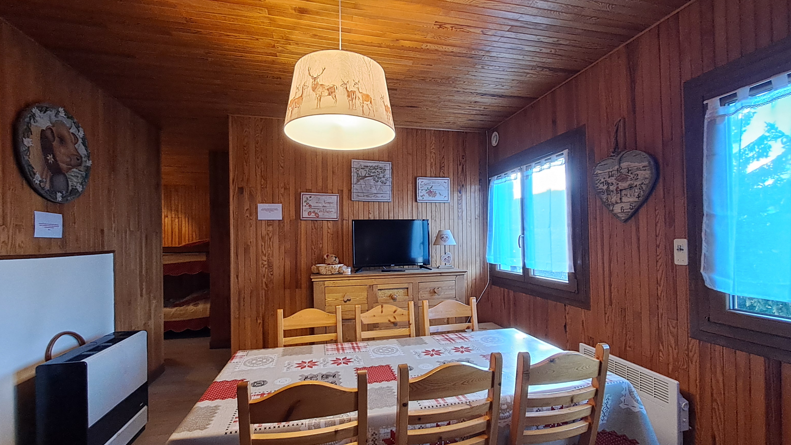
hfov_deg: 103.0
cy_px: 249
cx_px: 400
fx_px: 315
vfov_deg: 70.3
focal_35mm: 15
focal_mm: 1.42
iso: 200
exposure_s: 1/50
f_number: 2.2
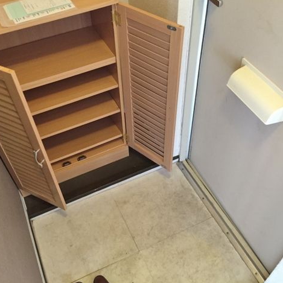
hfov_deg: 47.2
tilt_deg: -49.1
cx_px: 129
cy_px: 143
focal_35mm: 35
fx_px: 324
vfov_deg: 47.2
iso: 250
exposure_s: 1/15
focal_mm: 4.15
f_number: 2.2
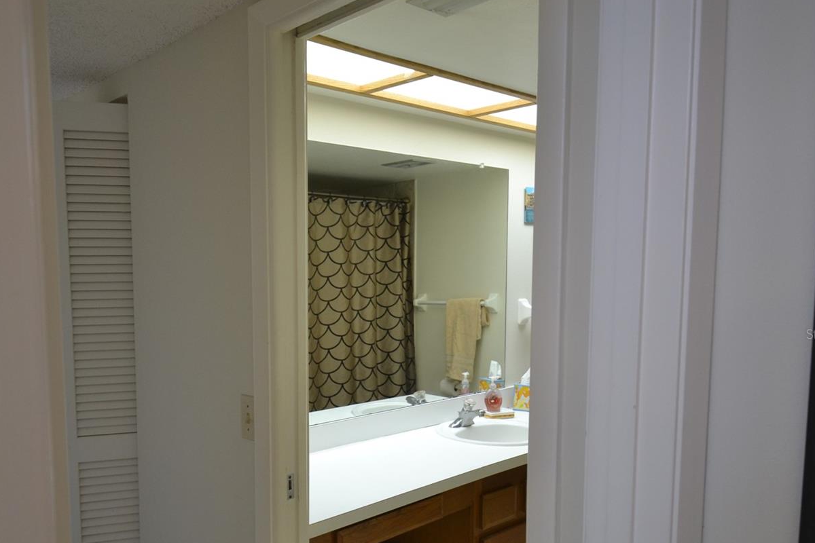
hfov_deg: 64.8
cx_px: 323
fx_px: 634
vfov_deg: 46.1
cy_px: 334
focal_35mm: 28
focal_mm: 14
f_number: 4
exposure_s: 1/60
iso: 500
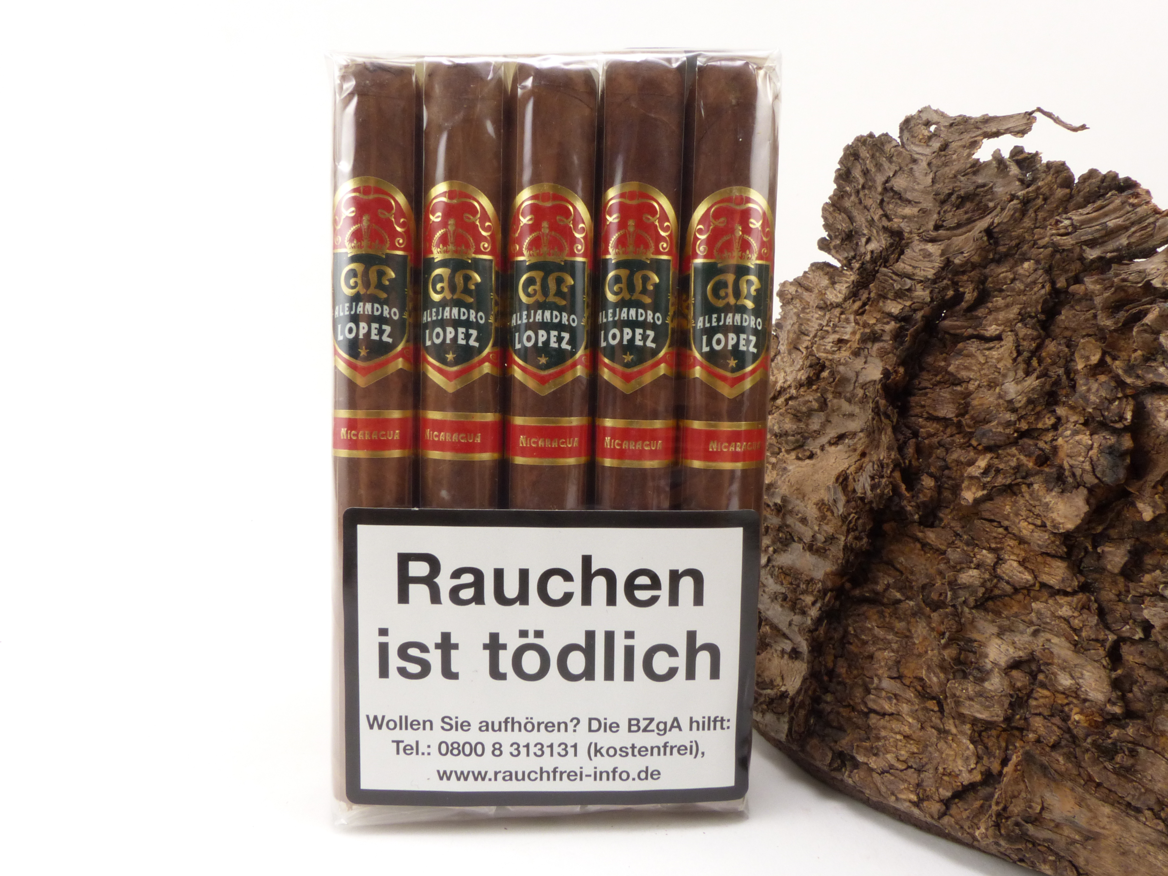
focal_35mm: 25
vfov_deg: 54.9
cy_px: 438
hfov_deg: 69.4
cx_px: 584
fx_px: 844
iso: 200
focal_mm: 4.5
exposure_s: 1/50
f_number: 8
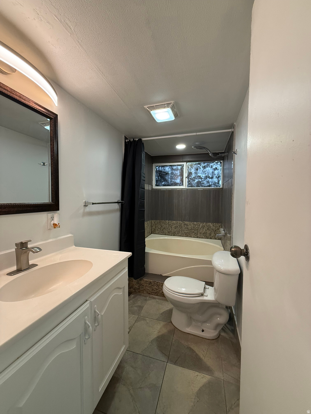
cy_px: 207
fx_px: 168
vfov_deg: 102.1
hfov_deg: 85.7
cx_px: 156
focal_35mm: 14
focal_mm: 2.22
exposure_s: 1/120
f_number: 2.2
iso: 320
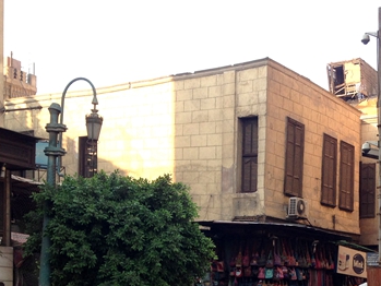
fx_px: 782
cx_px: 286
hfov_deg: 27.0
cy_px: 306
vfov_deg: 19.9
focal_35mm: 71
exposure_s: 1/324
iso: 50
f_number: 2.4
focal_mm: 4.12
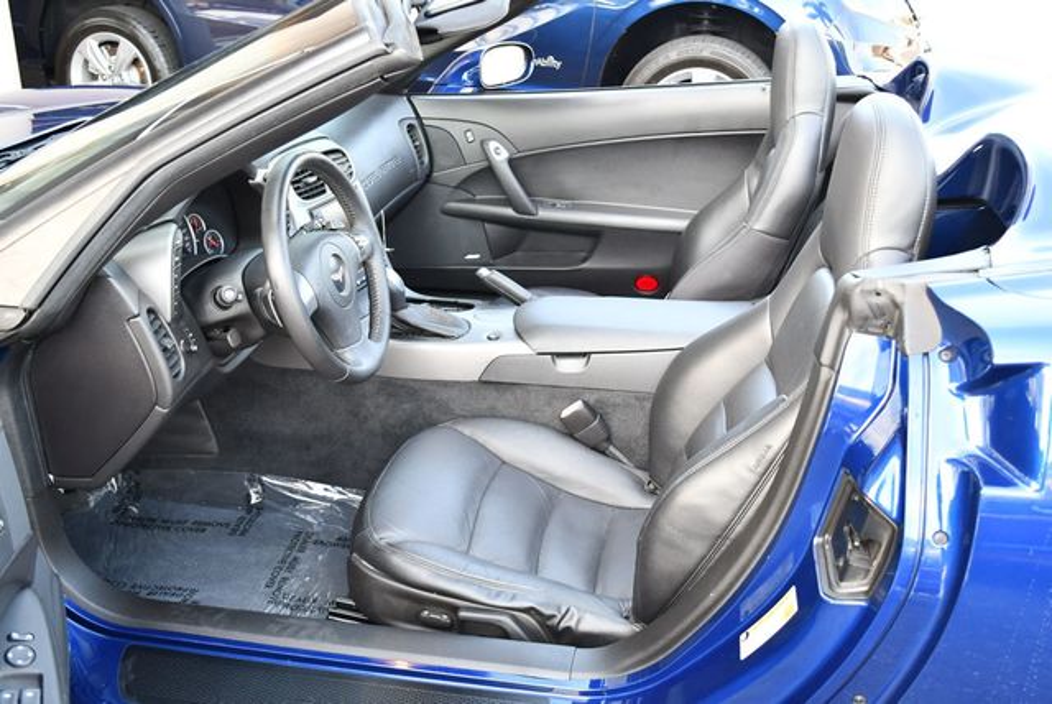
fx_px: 1053
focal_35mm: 36
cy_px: 352
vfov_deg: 36.9
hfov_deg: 53.1
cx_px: 526
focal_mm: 18
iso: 800
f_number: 3.5
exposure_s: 1/200
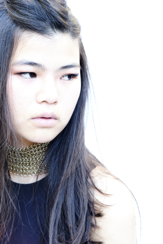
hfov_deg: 16.3
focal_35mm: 84
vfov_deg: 24.2
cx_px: 82
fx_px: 570
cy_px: 122
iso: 320
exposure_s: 1/30
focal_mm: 56
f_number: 4.5
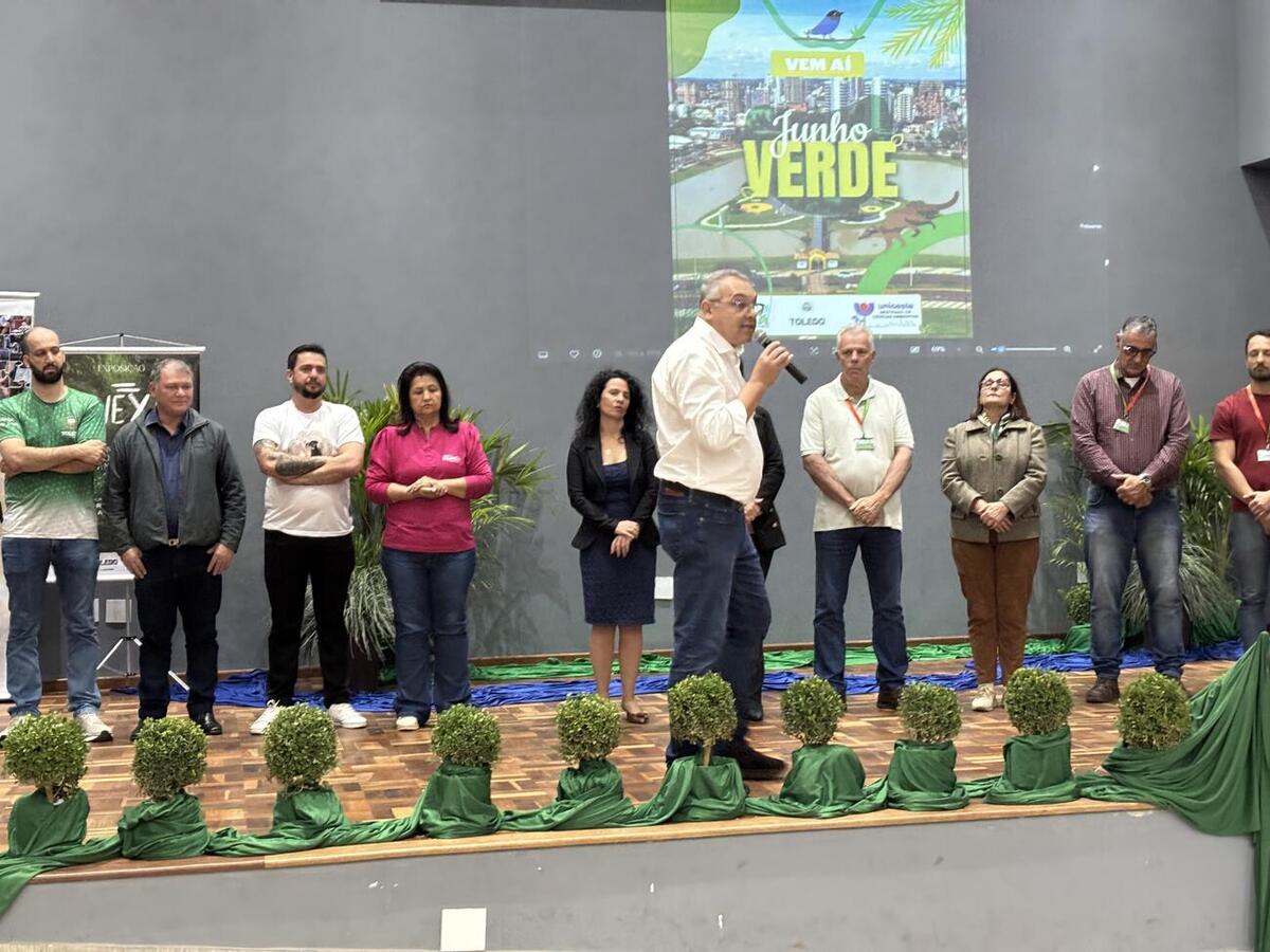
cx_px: 635
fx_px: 1908
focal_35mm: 52
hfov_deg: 36.8
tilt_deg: +0.6
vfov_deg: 28.0
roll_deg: +1.4
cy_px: 476
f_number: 1.6
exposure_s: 1/30
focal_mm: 5.96
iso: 400
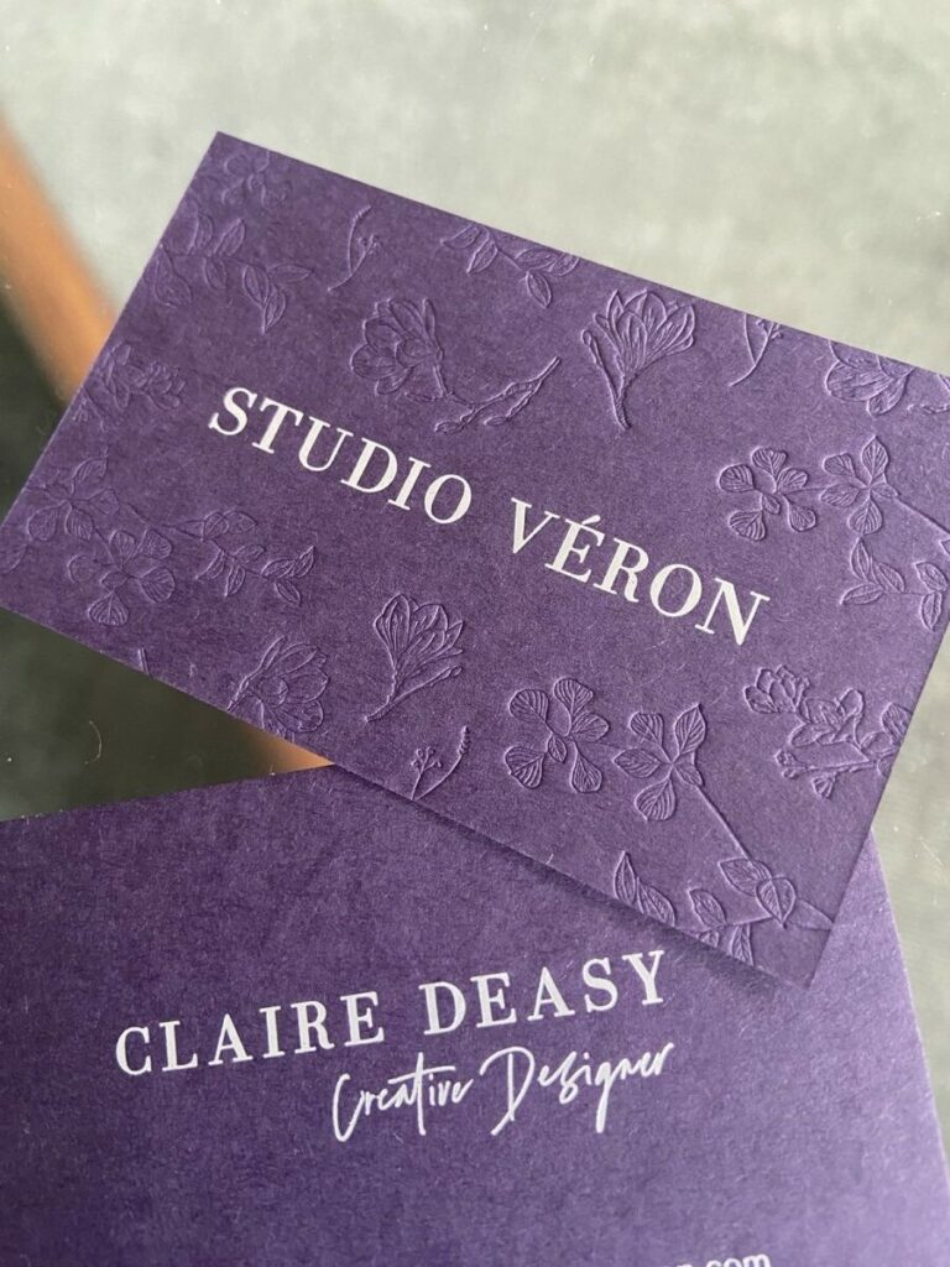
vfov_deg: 67.3
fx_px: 951
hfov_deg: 53.1
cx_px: 475
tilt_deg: -76.4
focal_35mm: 26
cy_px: 634
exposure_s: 1/50
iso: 500
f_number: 1.8
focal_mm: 4.25
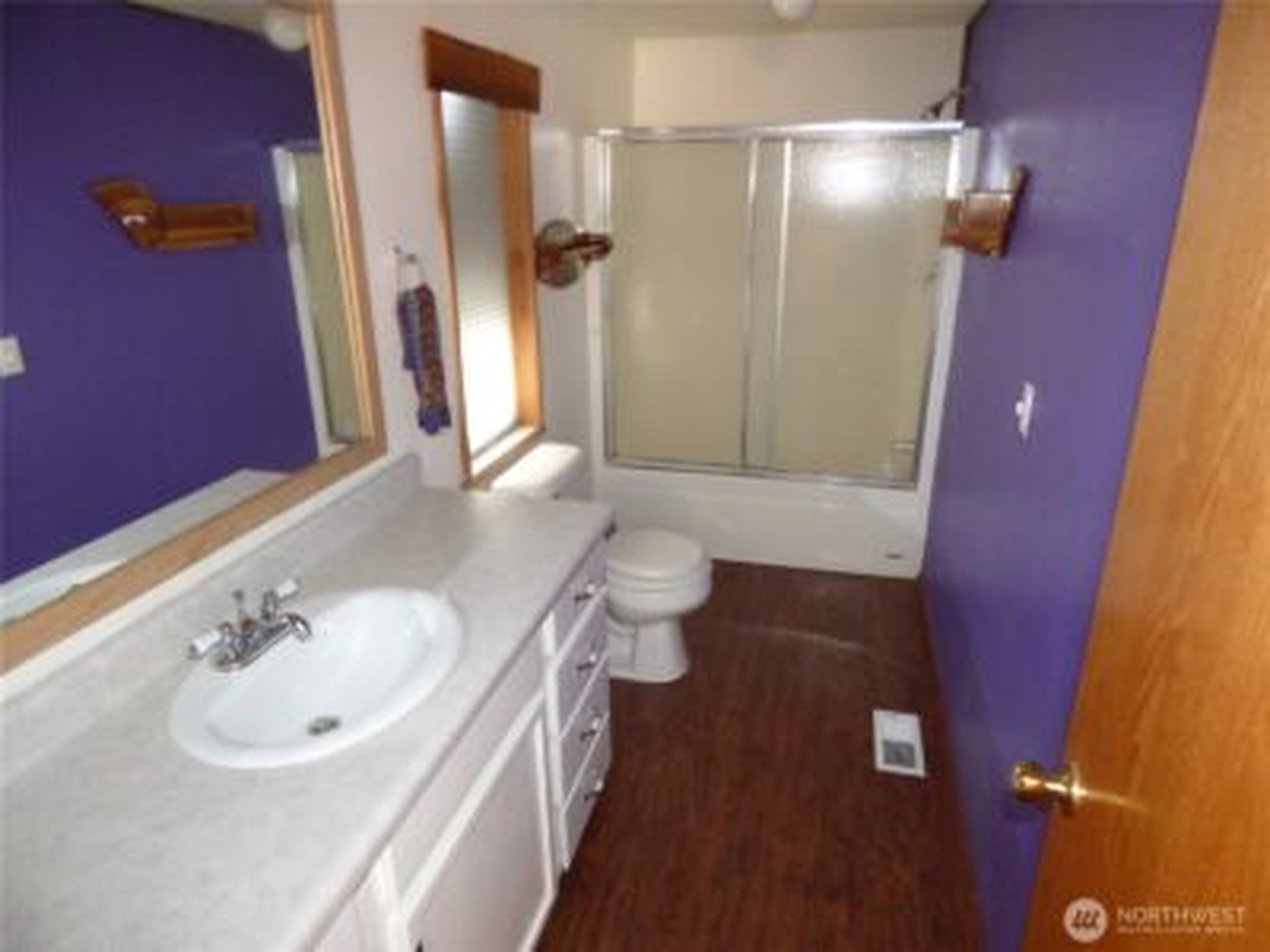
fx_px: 734
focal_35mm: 20
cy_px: 476
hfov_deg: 81.7
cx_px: 635
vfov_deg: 66.0
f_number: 2.8
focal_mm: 3.58
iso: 800
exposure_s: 1/8
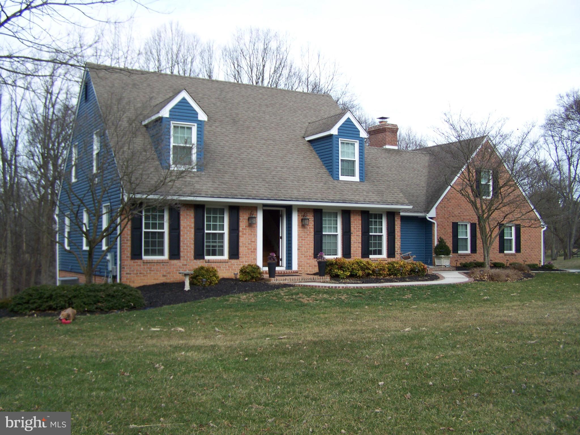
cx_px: 290
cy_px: 218
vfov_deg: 37.7
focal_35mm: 38
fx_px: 637
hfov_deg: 49.0
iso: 64
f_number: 2.8
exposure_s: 1/320
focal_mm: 6.3
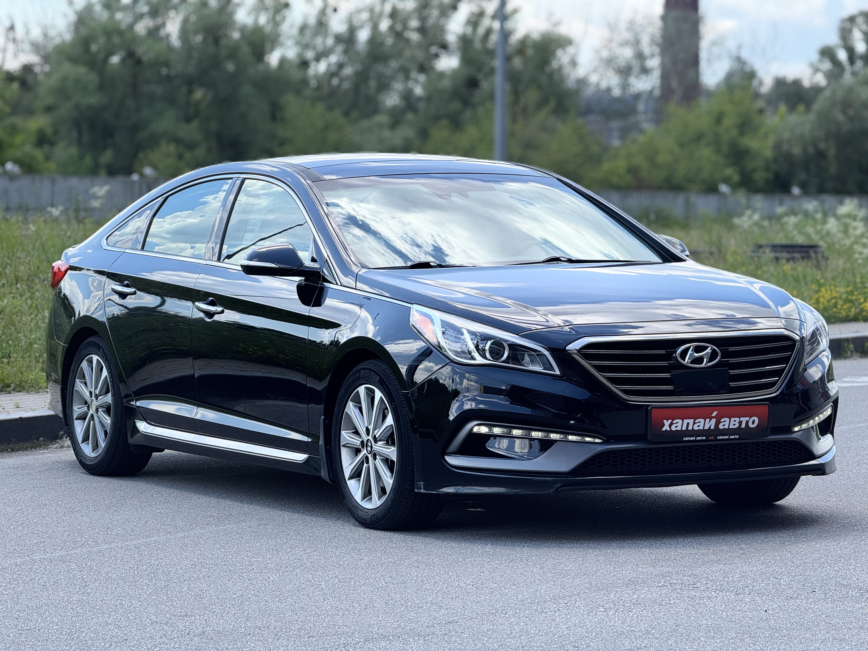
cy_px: 326
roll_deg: -0.6
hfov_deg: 16.4
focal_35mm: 120
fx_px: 3009
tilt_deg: -1.0
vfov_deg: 12.3
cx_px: 434
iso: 50
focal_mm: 15.66
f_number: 2.8
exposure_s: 1/486
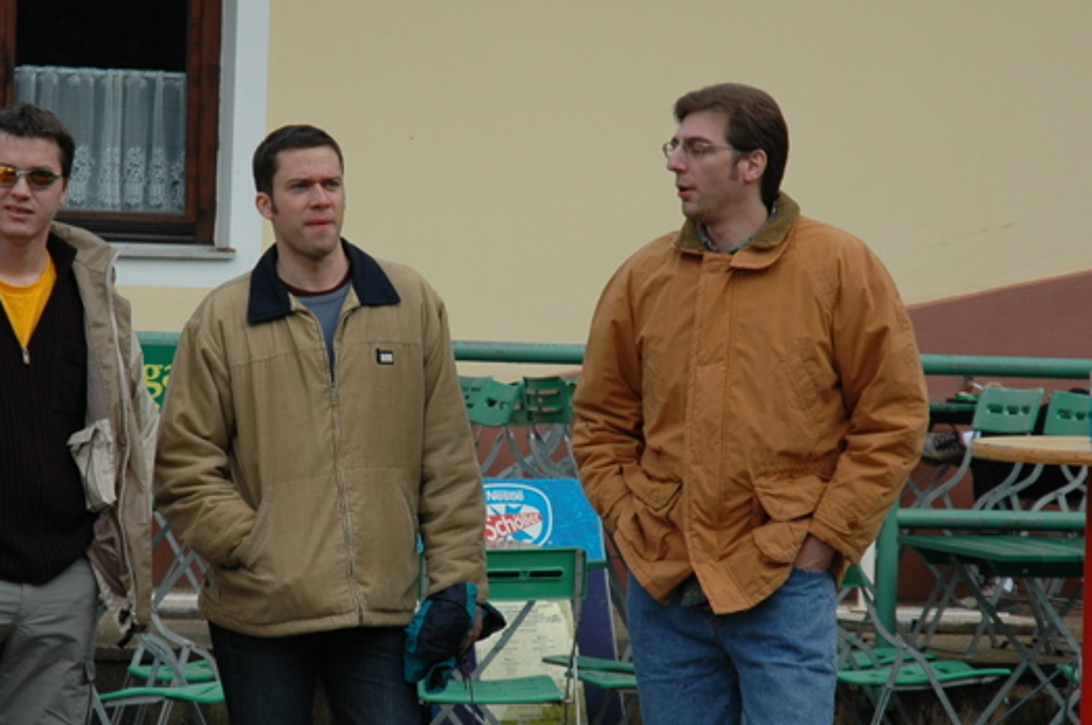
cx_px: 468
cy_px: 369
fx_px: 6211
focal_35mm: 205
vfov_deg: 6.7
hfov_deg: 10.0
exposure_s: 1/500
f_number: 4.5
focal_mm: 70
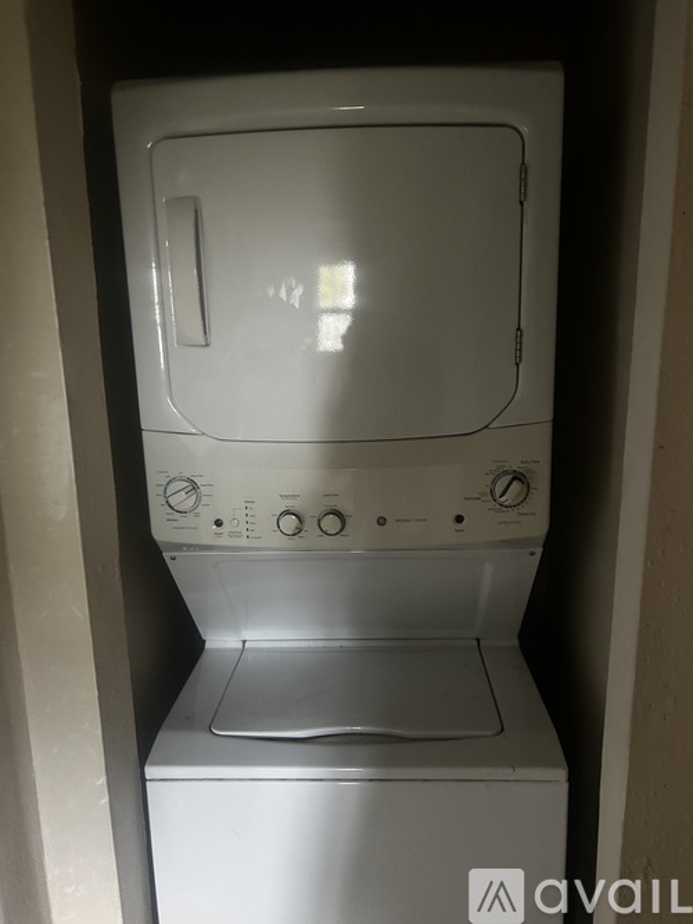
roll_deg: +0.6
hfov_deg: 53.0
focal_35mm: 26
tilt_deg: -11.2
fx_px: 694
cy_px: 462
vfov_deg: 67.3
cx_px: 346
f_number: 1.5
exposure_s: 1/34
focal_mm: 5.7
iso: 640
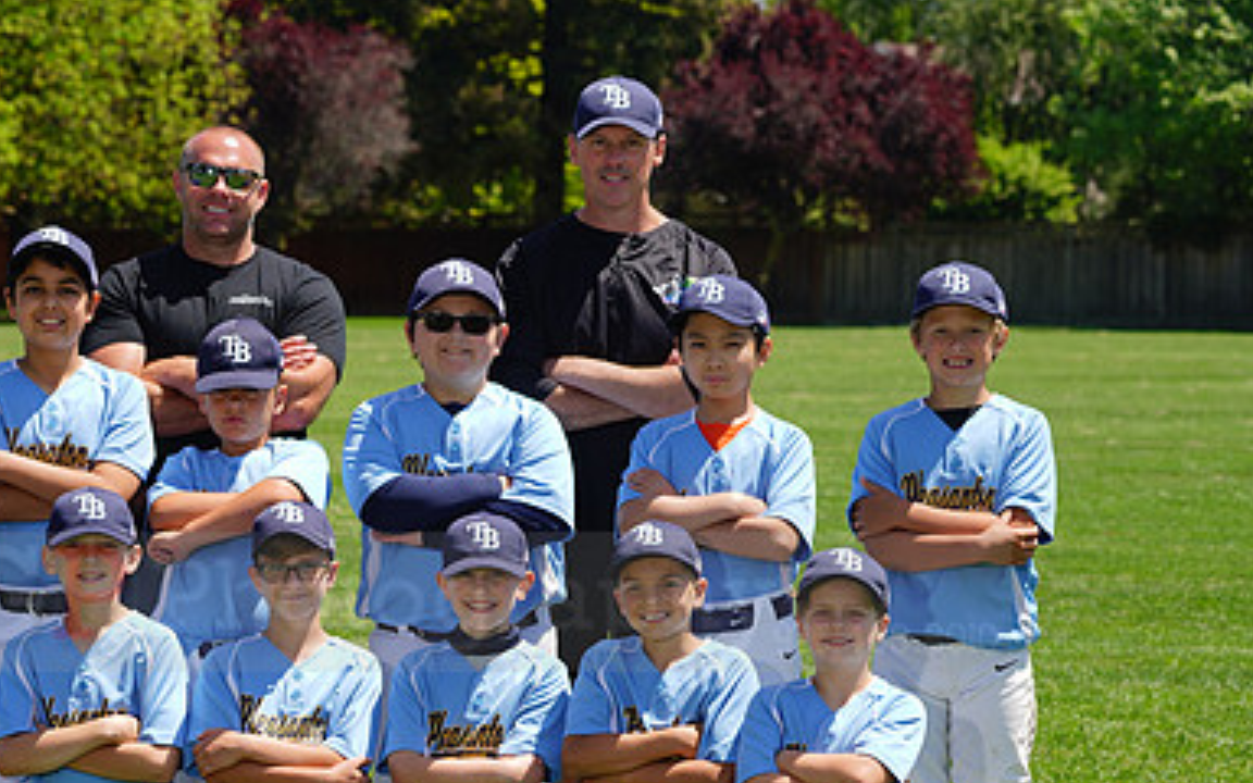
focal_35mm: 171
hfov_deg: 12.2
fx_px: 5839
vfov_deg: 7.7
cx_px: 379
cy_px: 574
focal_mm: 111
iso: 64
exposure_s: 1/160
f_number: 8
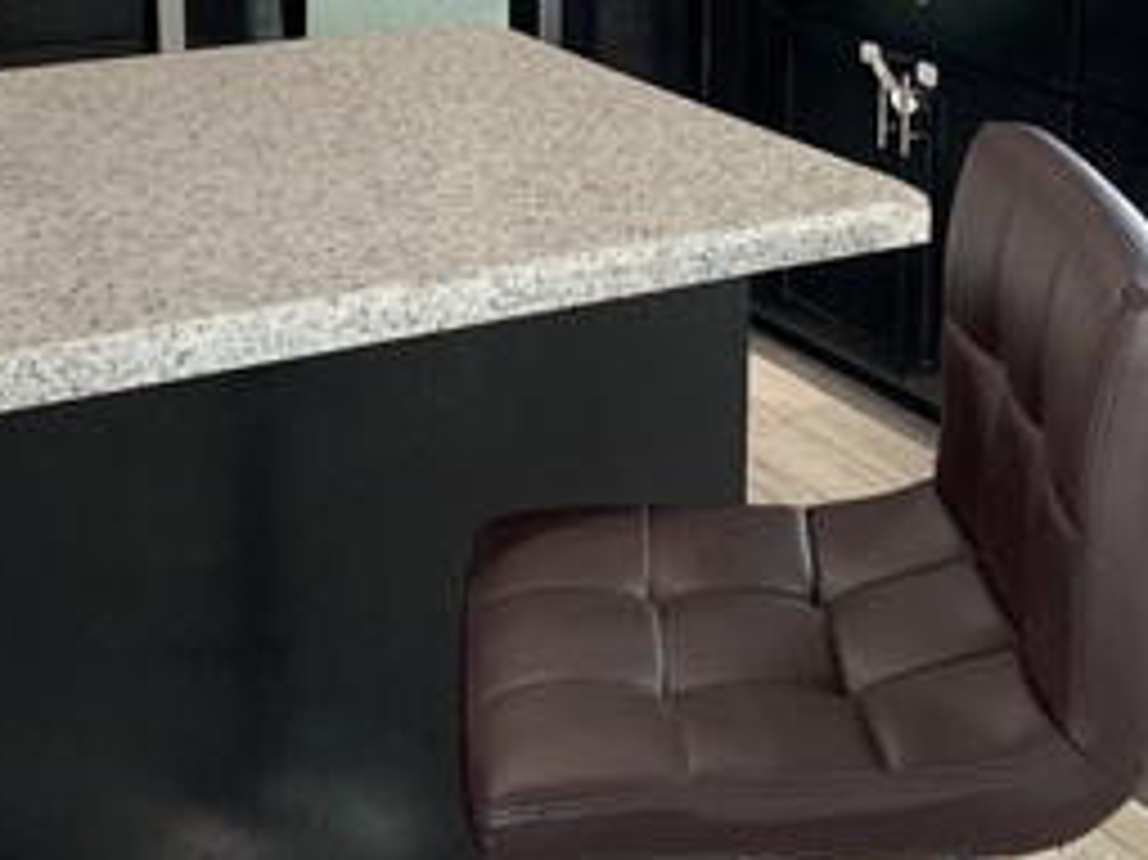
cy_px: 81
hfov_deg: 28.6
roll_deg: -0.5
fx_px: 2254
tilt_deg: -12.3
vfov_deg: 21.1
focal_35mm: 68
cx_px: 642
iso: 125
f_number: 1.8
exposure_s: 1/60
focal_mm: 4.25
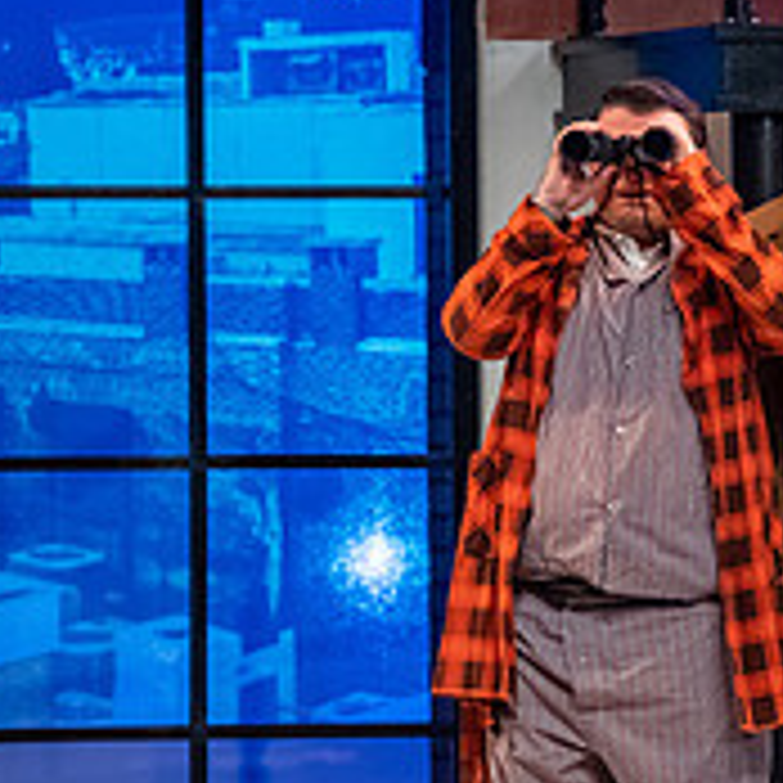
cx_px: 734
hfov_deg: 4.6
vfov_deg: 4.6
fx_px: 9801
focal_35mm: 383
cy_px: 376
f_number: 3.2
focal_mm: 135
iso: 3200
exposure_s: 1/200
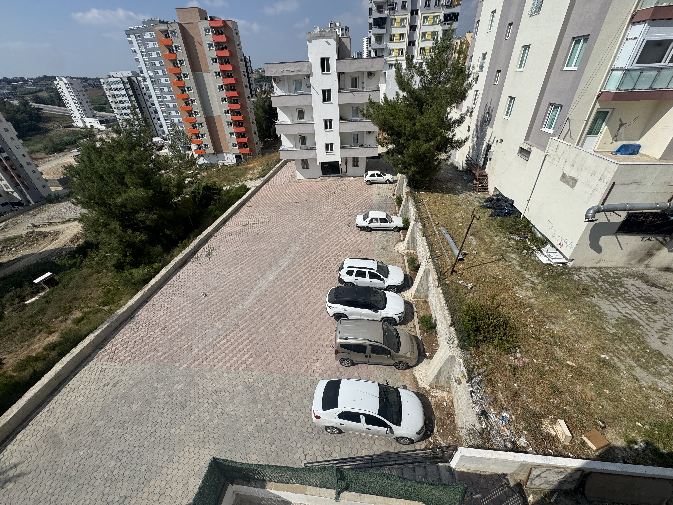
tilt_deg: -33.1
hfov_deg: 102.1
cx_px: 336
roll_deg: +1.6
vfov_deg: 85.7
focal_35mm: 14
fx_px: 272
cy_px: 252
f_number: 2.2
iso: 50
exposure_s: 1/3717
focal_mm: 2.22
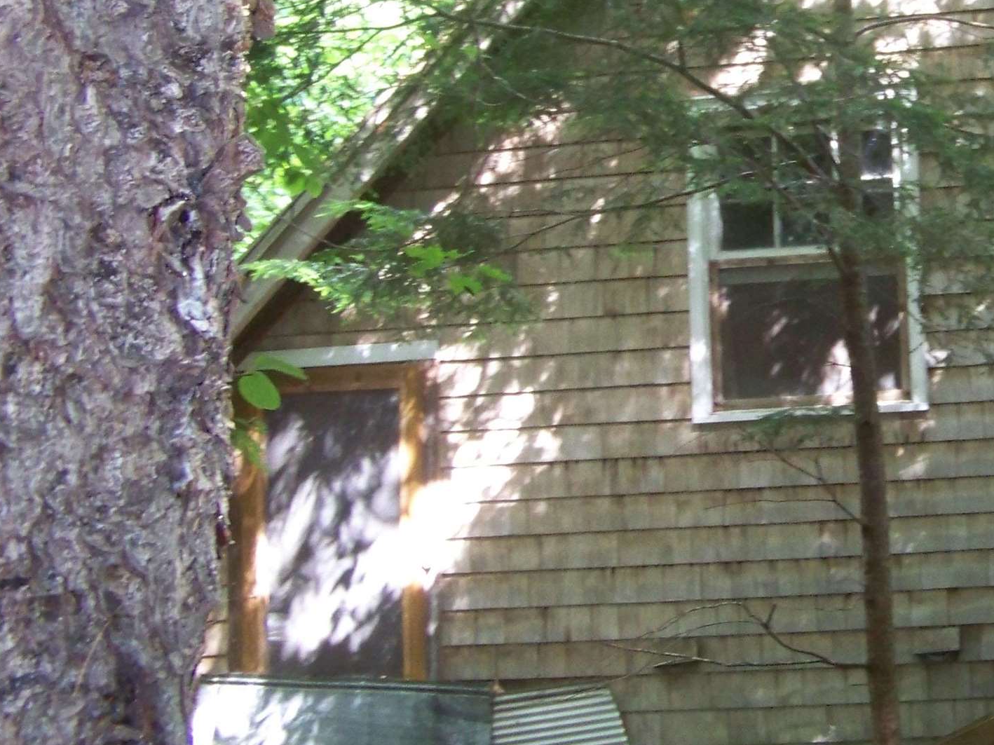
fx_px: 2239
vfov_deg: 18.8
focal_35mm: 78
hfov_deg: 23.9
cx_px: 1012
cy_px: 189
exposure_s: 1/30
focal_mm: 5.85
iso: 200
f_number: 2.8
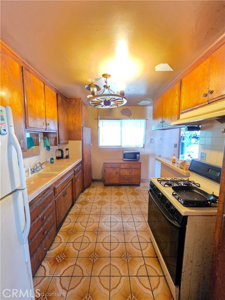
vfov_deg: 106.2
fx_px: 113
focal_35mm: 13
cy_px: 150
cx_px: 112
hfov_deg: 89.9
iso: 1250
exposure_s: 1/60.2
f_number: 1.9
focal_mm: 2.2
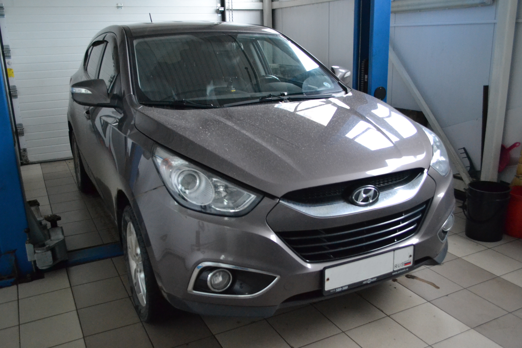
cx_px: 261
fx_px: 478
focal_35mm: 33
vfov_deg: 40.0
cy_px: 174
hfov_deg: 57.2
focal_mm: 22
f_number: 3.8
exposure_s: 1/250
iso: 3200
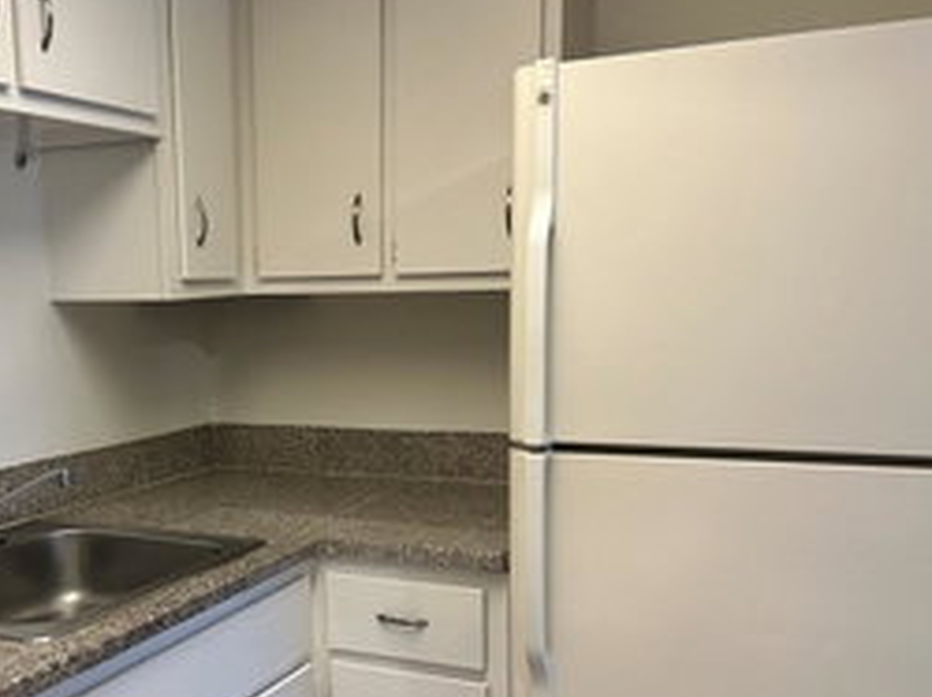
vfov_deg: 34.8
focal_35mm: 41
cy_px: 455
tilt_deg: -9.6
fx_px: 1103
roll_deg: +1.3
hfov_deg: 45.0
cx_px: 300
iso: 160
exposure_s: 1/120
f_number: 1.78
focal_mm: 6.86
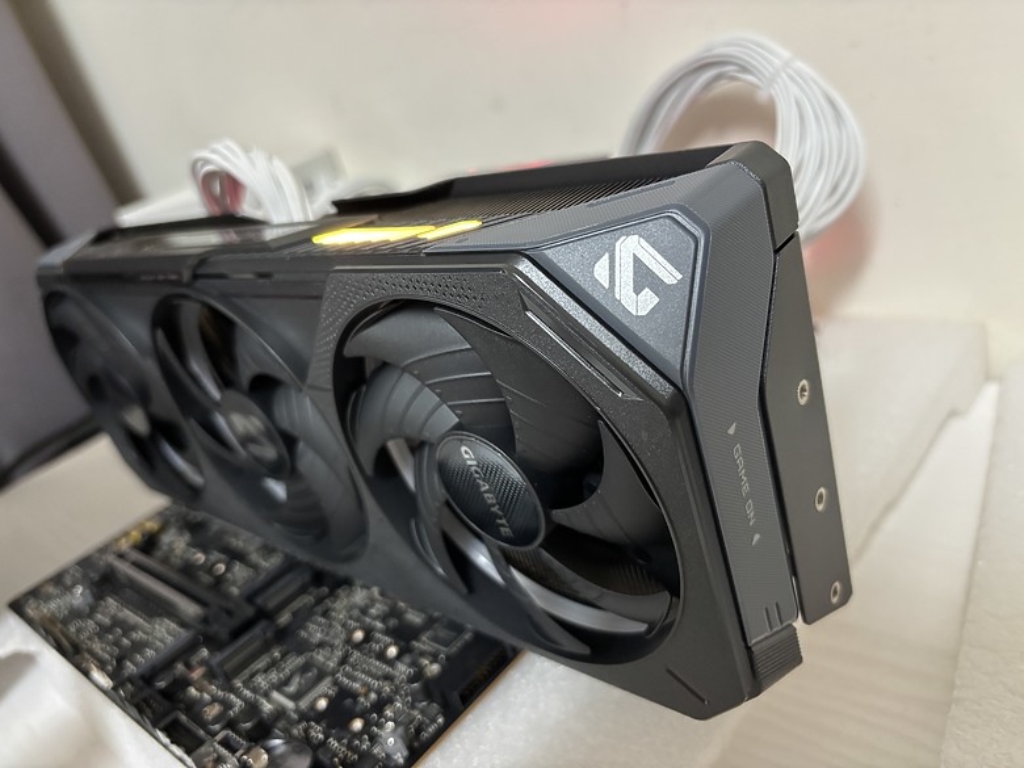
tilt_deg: -23.3
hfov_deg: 67.3
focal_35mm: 26
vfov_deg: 53.1
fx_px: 769
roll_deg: +17.0
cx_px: 512
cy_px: 384
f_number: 1.6
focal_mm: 5.96
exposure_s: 1/40
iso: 400
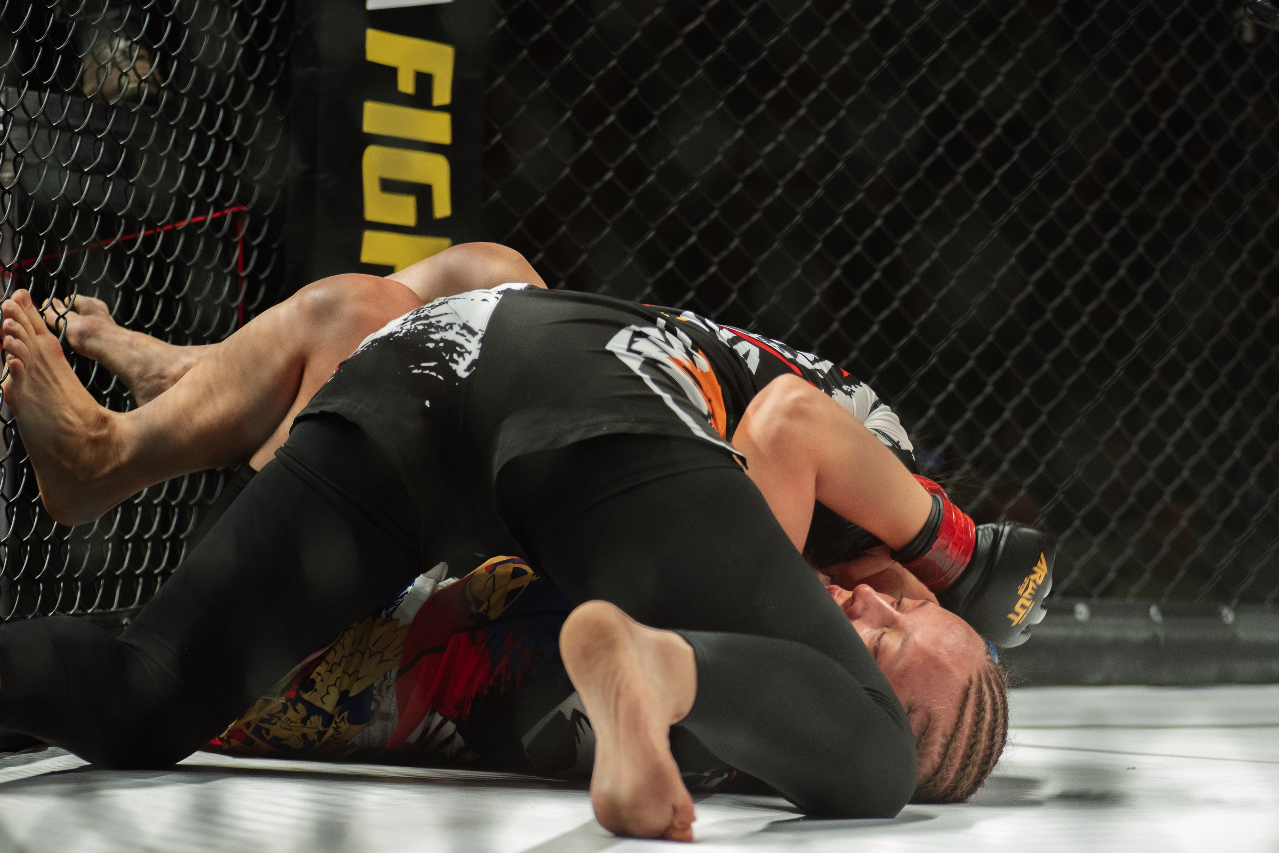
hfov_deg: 18.9
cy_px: 393
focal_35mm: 108
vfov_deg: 12.7
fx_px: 3834
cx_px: 690
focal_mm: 100
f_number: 4
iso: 2000
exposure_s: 1/500
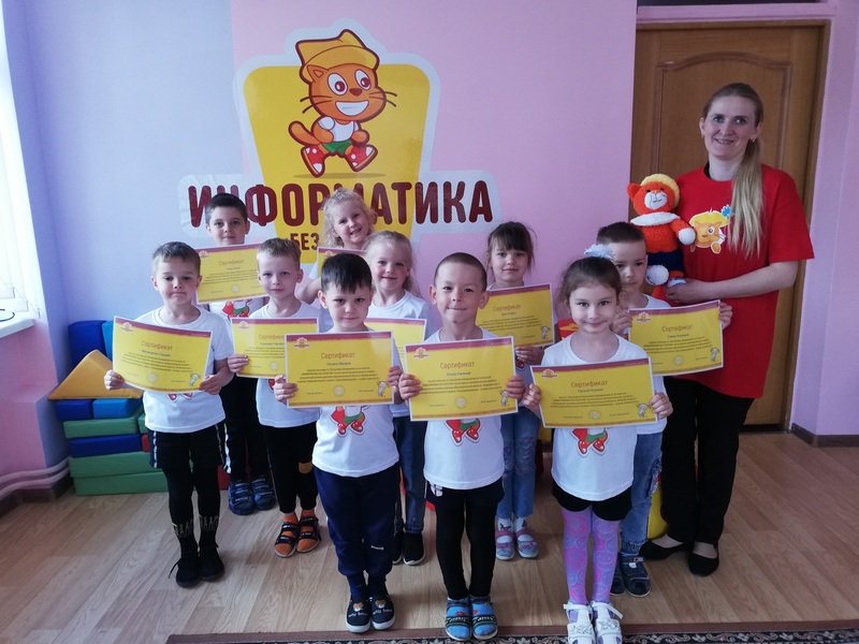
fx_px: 645
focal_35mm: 26
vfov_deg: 53.1
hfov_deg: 67.3
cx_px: 430
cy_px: 322
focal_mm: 3.81
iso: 125
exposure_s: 1/50
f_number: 2.2
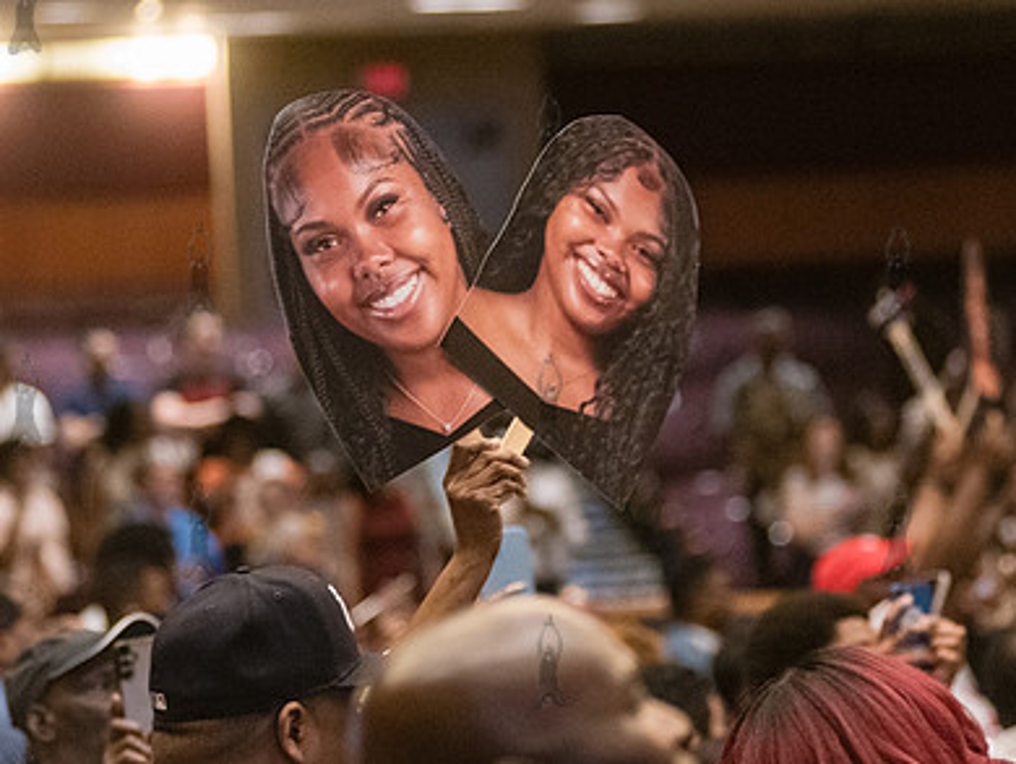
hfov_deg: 11.2
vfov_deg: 8.4
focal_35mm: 176
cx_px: 482
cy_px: 308
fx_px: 5169
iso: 8000
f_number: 2.8
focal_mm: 100
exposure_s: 1/125
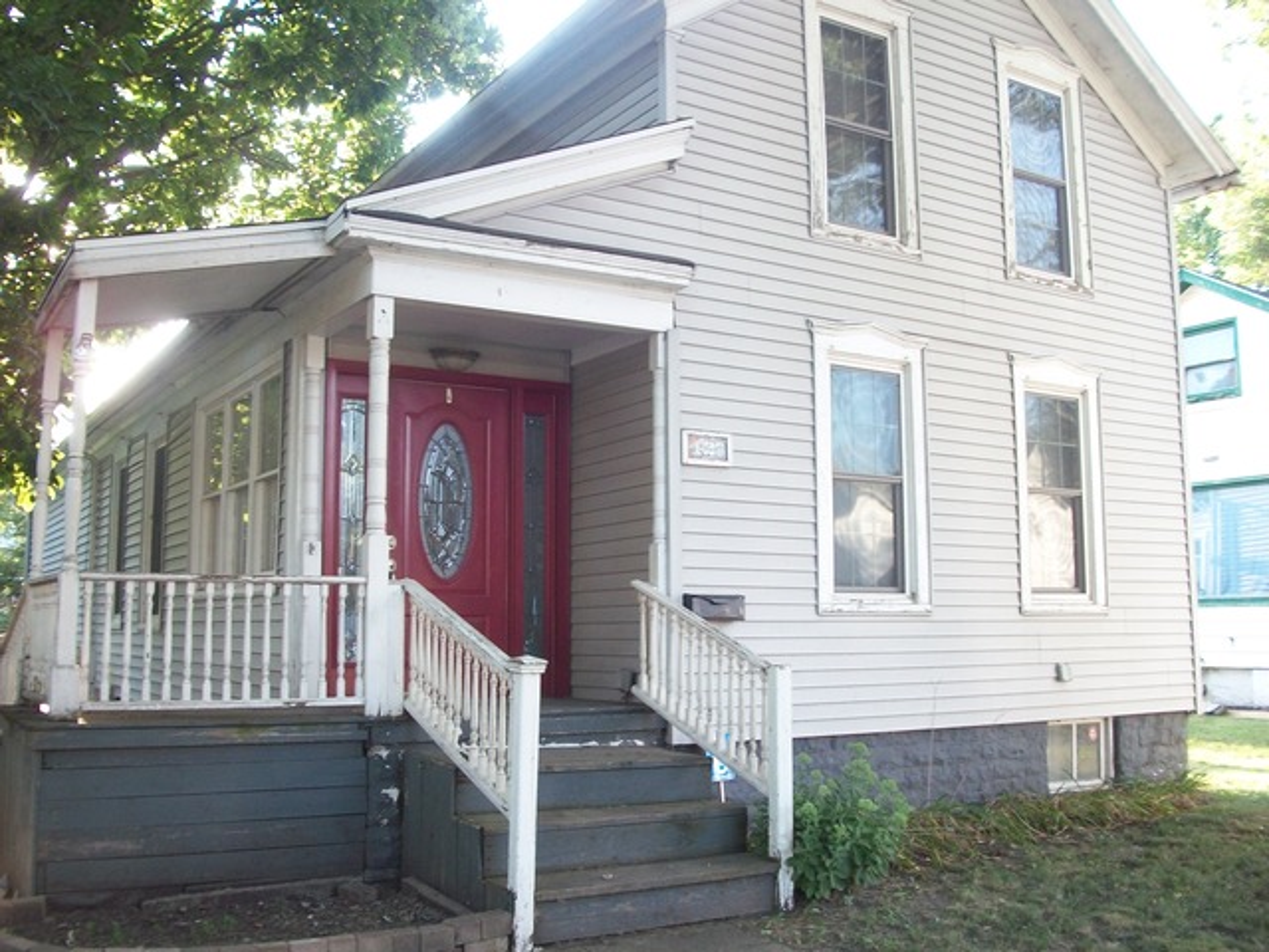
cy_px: 476
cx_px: 634
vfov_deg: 44.2
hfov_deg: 56.8
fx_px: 1173
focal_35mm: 32
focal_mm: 5.7
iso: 100
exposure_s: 1/60
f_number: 2.9
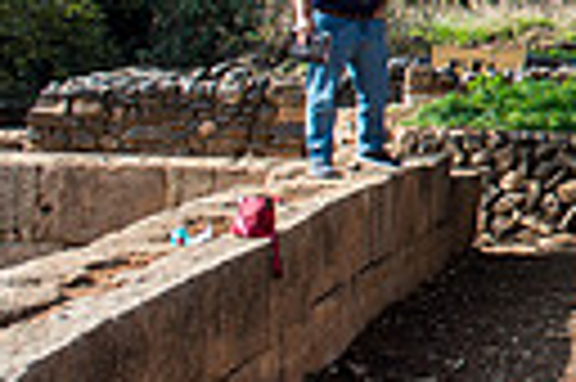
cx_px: 1116
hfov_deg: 15.4
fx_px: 1742
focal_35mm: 109
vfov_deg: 12.1
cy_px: -137
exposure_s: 1/800
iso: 100
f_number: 2.8
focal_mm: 24
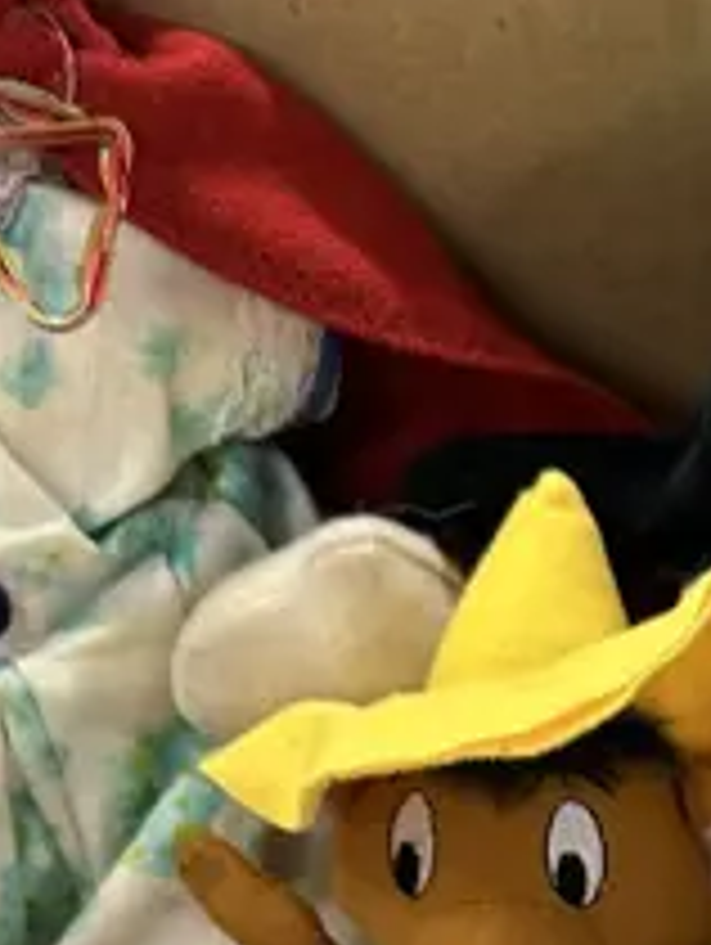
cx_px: 999
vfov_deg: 14.7
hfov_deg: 12.2
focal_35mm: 117
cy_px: 1706
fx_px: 3198
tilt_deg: -61.7
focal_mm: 6.86
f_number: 1.78
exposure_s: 1/50
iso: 160
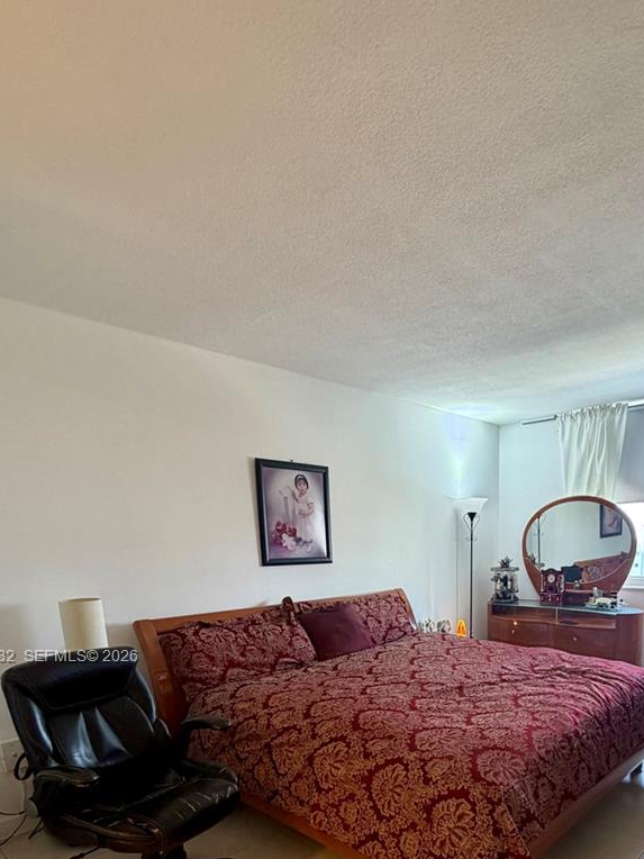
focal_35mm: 22
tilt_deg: -11.4
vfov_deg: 70.5
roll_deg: +0.5
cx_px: 436
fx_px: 546
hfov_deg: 59.5
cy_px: 658
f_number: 2.2
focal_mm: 2.22
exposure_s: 1/60
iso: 200
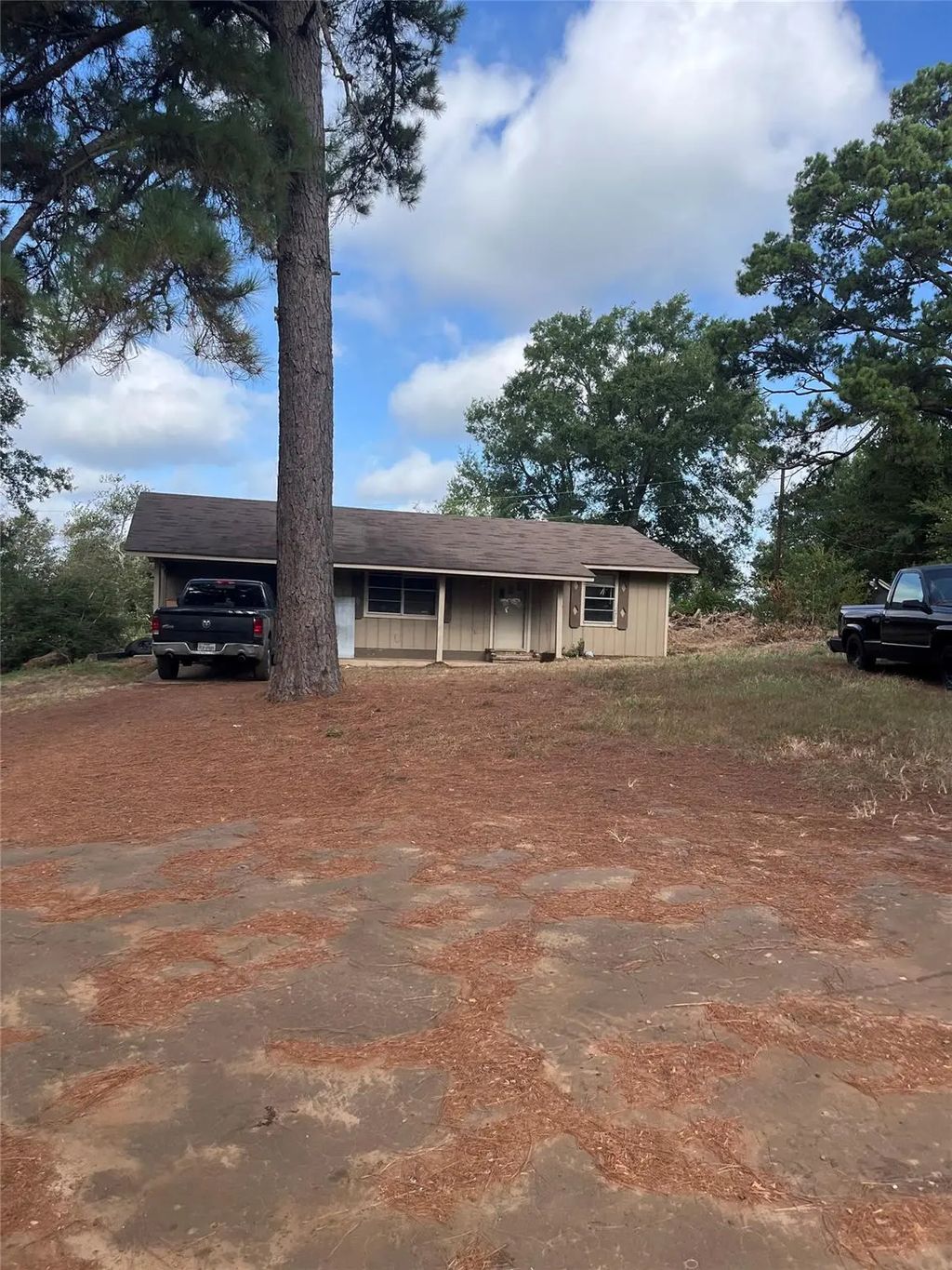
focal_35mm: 26
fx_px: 953
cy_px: 635
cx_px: 476
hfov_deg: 53.1
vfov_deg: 67.3
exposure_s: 1/1404
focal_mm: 5.1
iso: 50
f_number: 1.6
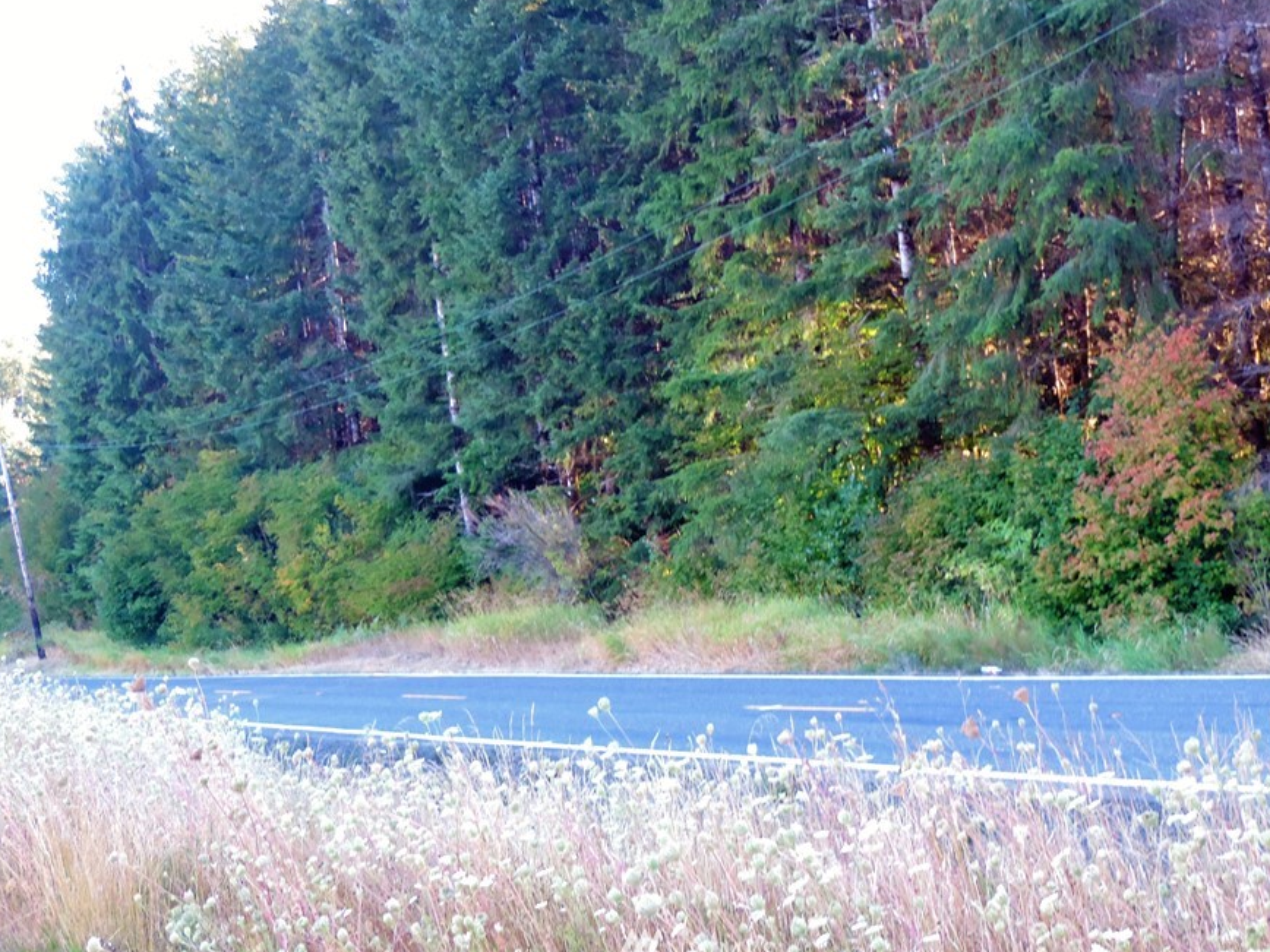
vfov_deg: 24.8
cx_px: 701
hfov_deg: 32.7
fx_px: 2165
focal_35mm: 59
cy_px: 440
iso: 250
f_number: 3.6
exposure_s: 1/50
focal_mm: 8.9
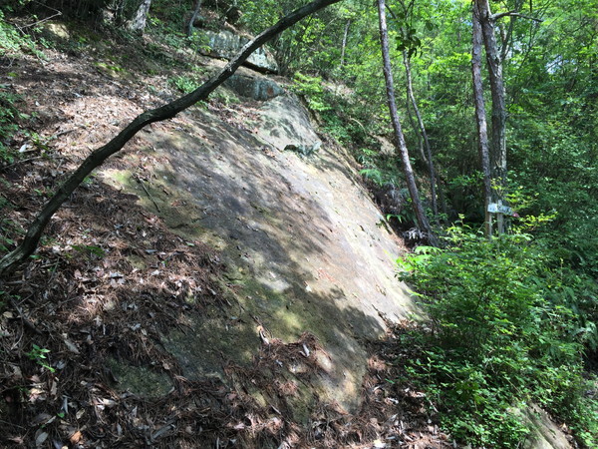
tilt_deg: +2.7
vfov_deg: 48.2
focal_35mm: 29
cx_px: 299
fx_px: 501
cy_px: 224
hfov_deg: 61.7
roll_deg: -2.0
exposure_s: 1/289
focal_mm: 4.15
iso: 32
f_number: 2.2
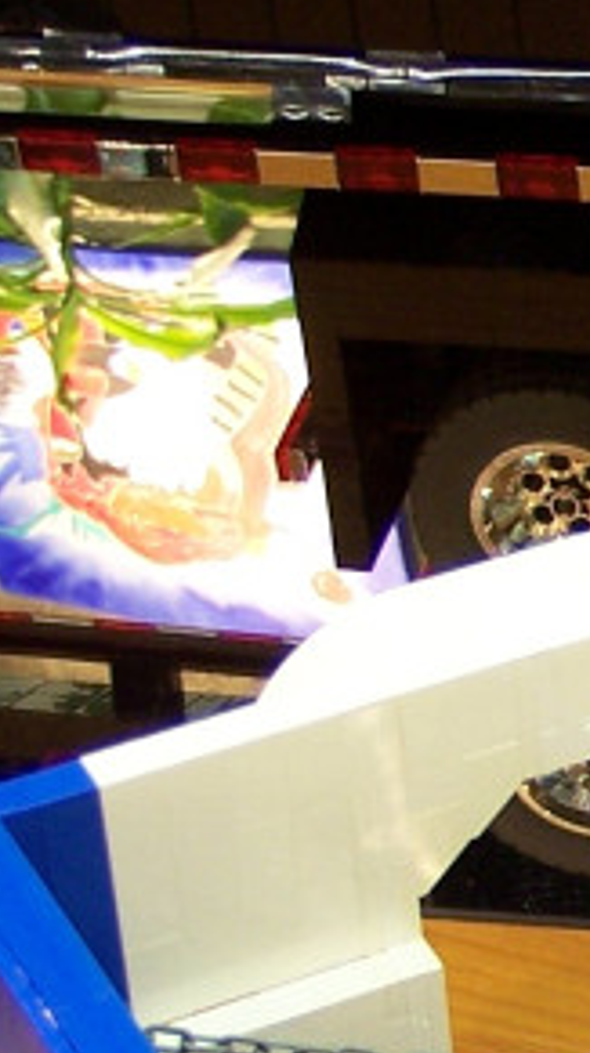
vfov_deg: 10.0
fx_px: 5999
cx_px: 1708
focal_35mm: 215
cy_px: 774
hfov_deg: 5.3
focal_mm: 9.3
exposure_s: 1/3
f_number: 3.1
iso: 80
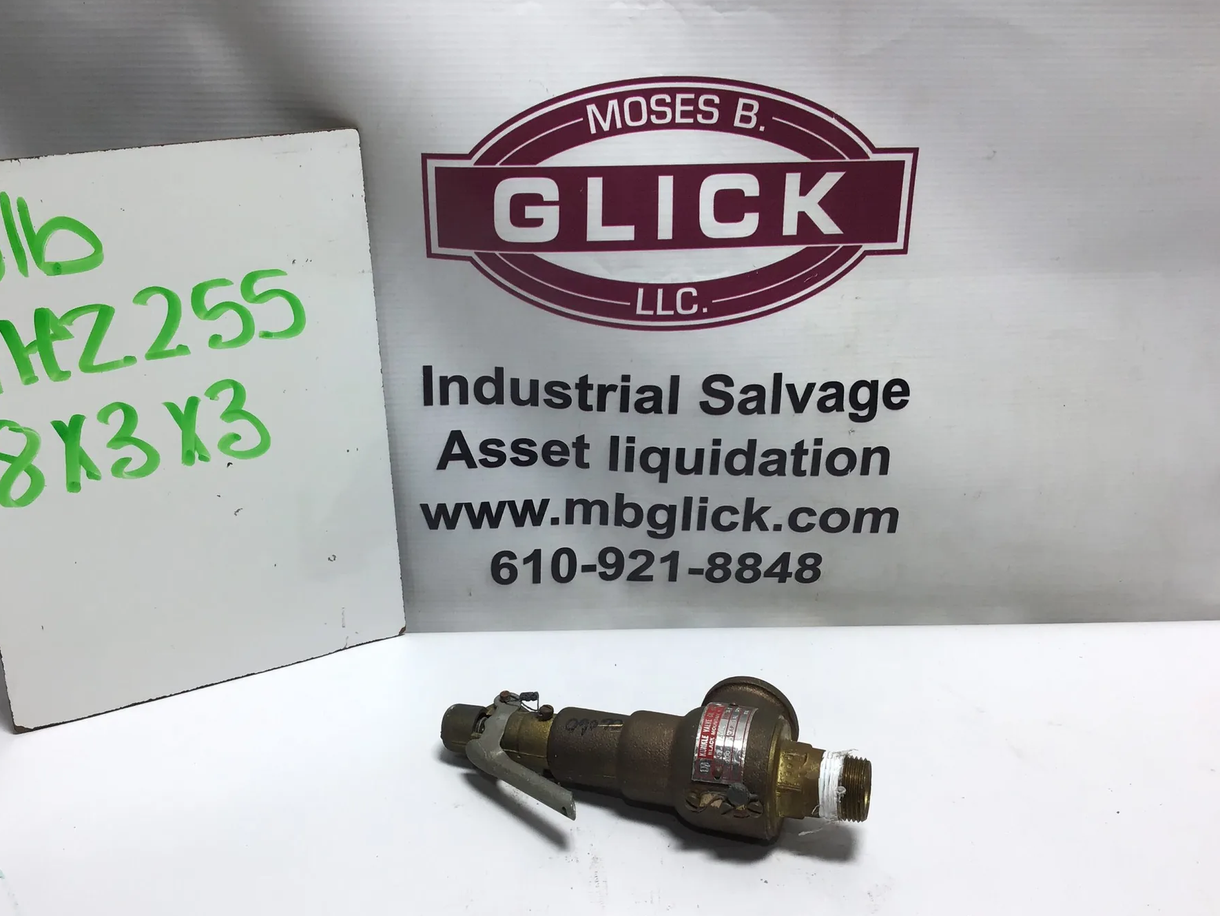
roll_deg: -0.2
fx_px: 1234
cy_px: 469
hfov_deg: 52.6
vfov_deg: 40.7
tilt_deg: -23.4
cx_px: 564
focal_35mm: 35
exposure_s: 1/153
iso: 25
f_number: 2.4
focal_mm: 3.3
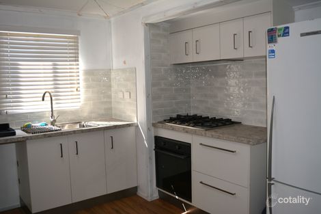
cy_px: 107
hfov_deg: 57.2
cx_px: 160
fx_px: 294
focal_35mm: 33
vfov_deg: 39.9
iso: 180
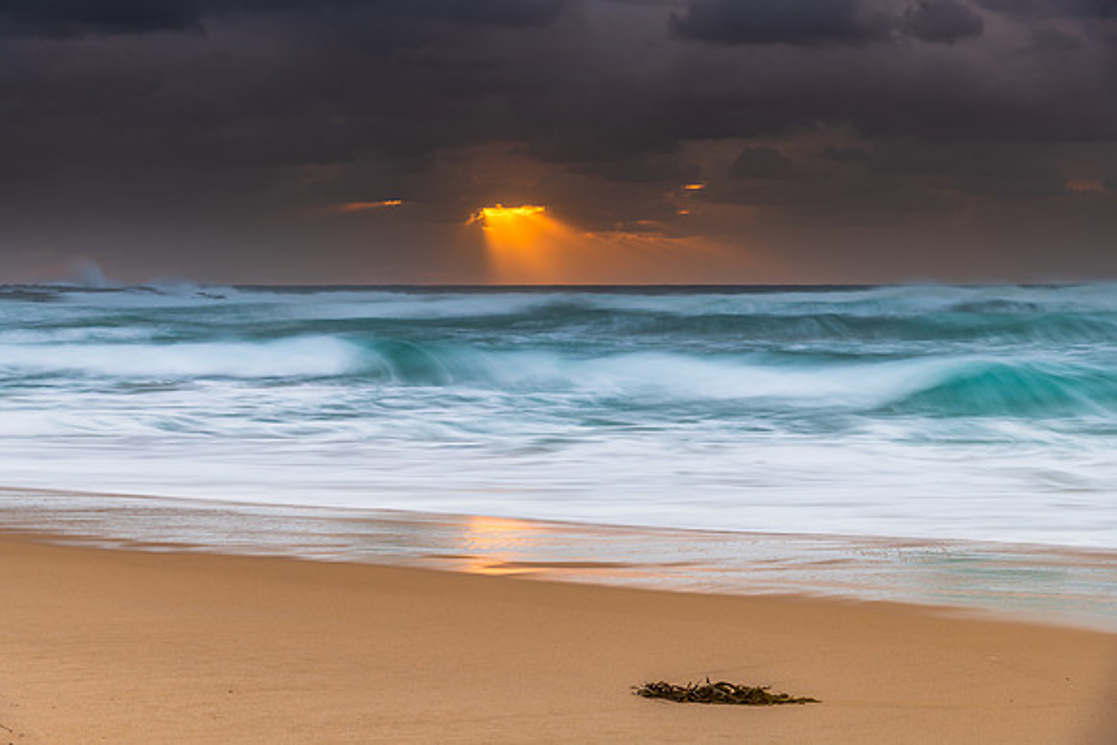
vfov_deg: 18.2
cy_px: 372
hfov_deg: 27.0
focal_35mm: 75
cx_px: 558
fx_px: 2330
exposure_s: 1.3
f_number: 10
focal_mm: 75
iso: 31
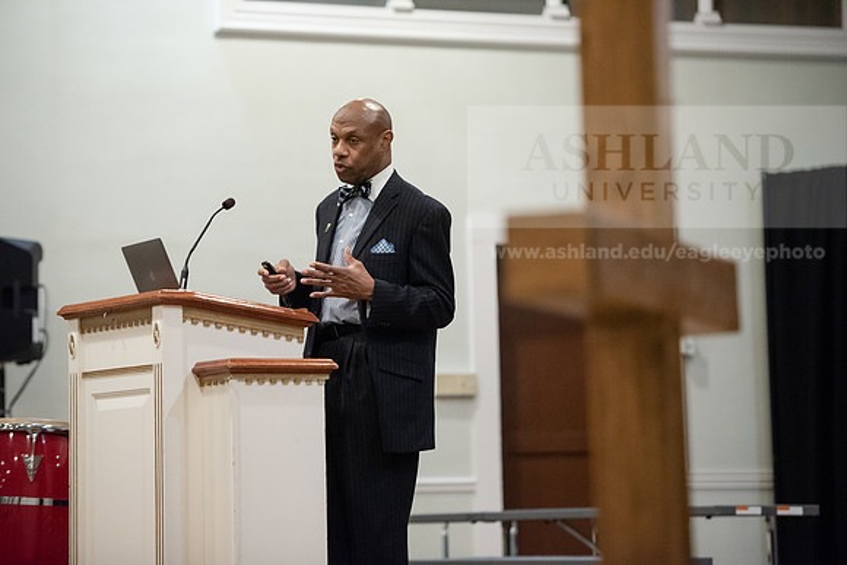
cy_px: 282
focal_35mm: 135
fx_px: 3177
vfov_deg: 10.2
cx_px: 424
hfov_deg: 15.2
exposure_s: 1/200
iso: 8000
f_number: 2.8
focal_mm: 135
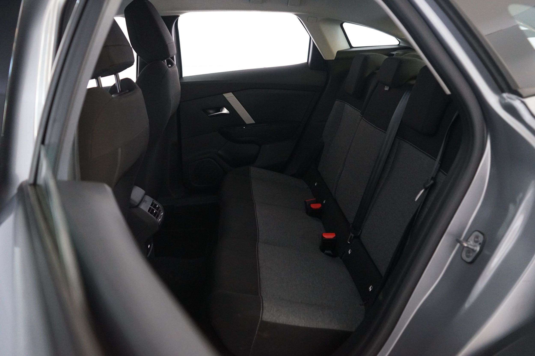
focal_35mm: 28
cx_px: 268
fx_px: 416
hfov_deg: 65.5
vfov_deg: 46.4
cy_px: 178
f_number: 4.5
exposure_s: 1/10
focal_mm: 28
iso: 4000
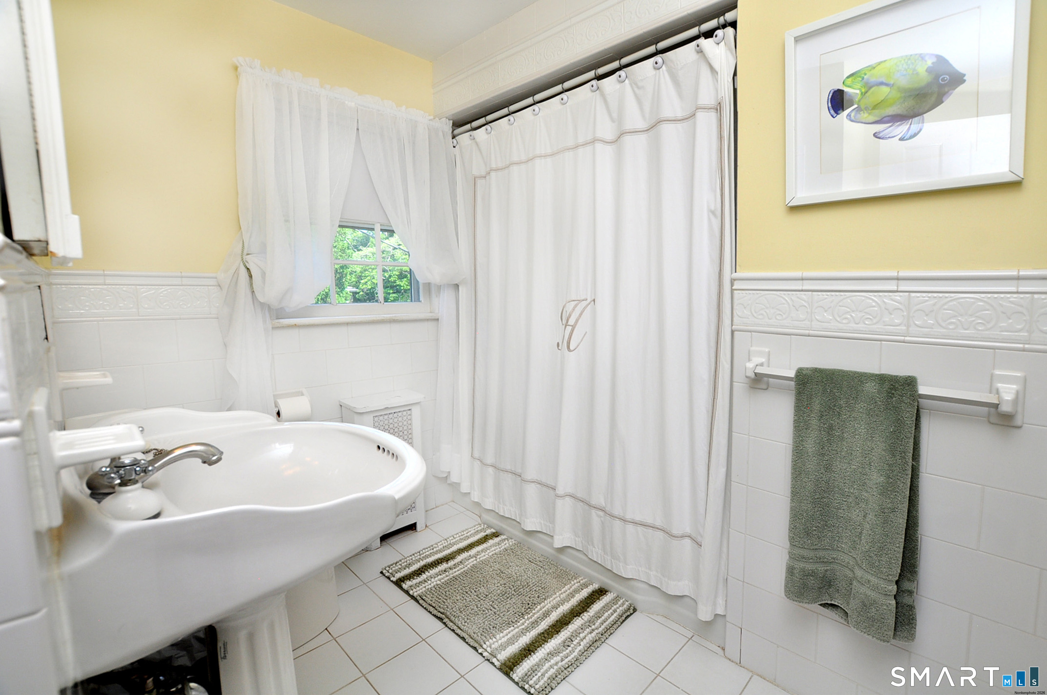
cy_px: 348
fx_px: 436
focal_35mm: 15
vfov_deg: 77.2
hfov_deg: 100.5
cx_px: 524
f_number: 5.6
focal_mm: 10
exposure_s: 1/125
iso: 250
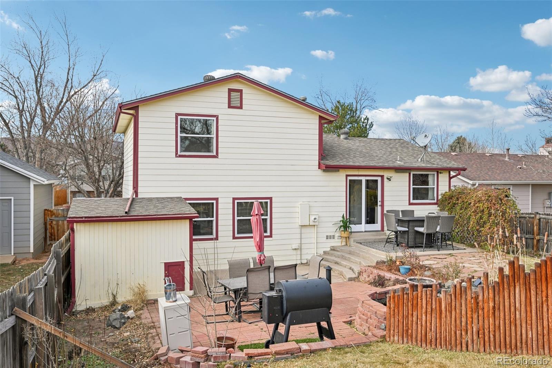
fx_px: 460
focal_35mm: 30
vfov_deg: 43.6
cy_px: 184
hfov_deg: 61.9
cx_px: 276
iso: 64
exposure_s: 1/80
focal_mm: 30
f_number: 8
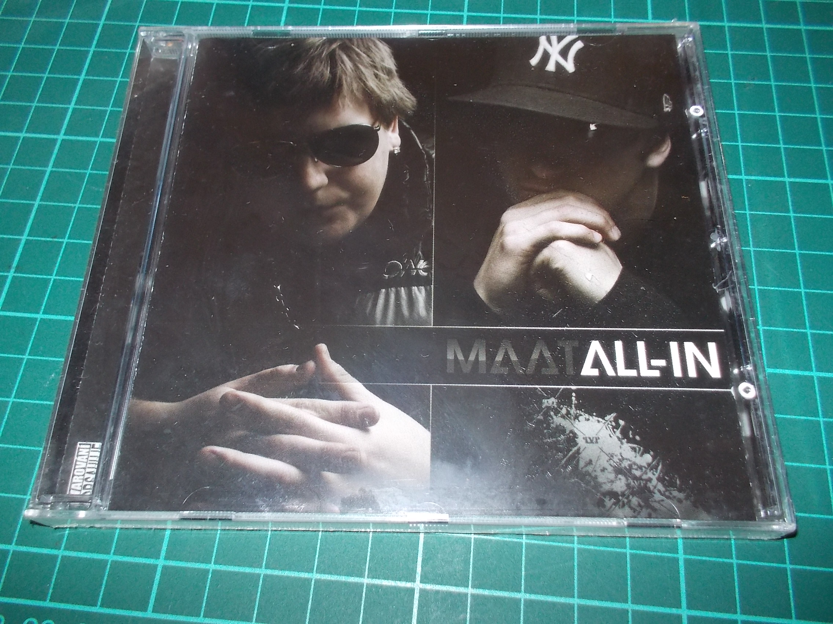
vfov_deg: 48.2
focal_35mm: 29
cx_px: 416
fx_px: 698
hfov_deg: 61.7
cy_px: 312
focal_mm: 4.1
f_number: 3.3
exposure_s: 1/30
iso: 200
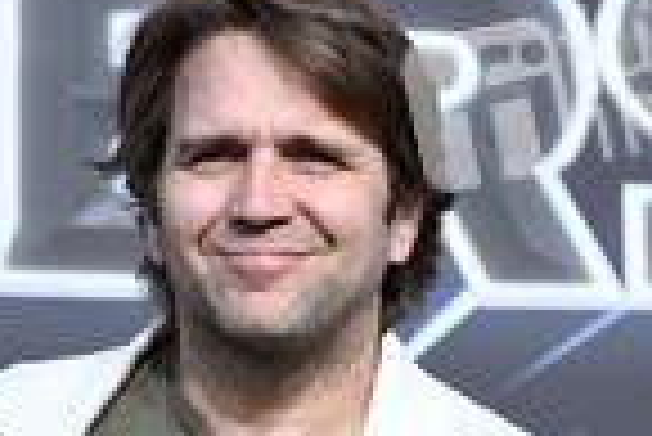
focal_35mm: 467
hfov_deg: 4.4
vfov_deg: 2.9
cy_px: 760
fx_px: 8466
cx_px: 225
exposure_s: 1/250
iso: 250
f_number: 6.3
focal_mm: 170
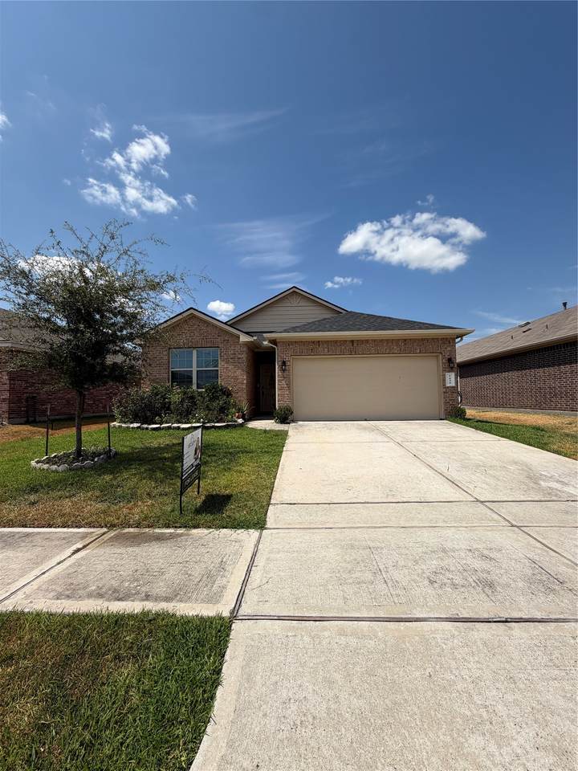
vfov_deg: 102.1
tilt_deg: +2.7
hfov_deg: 85.7
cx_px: 289
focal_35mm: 14
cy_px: 386
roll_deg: +0.5
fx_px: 312
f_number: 2.2
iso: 20
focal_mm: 2.22
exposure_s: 1/1399
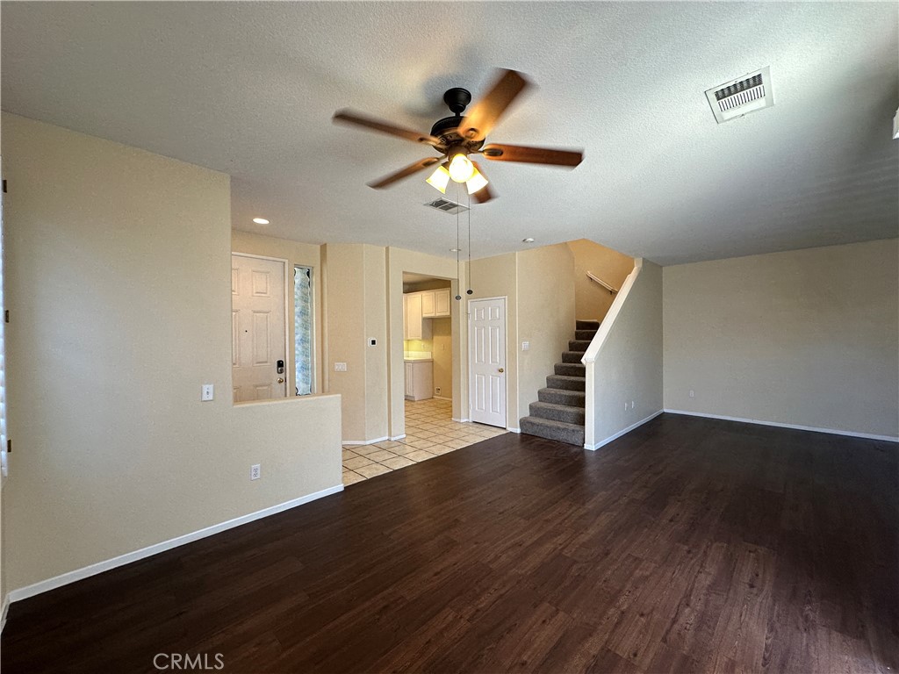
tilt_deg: +0.2
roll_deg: +0.2
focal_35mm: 14
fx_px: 364
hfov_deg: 102.1
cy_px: 337
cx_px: 450
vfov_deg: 85.7
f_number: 2.2
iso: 160
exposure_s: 1/120
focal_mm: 2.22
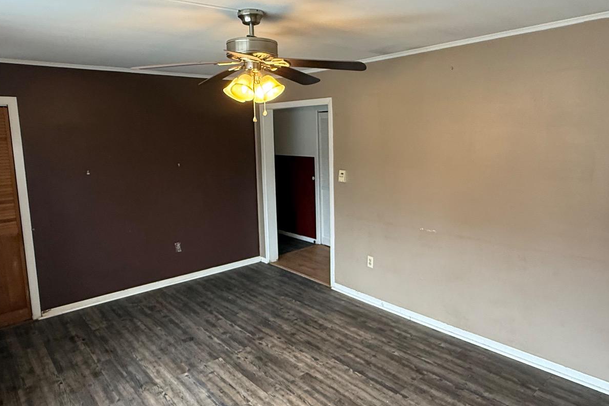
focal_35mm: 25
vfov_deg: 51.2
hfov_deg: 71.5
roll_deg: +1.1
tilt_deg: -6.5
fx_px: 423
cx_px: 311
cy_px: 187
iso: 320
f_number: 2.2
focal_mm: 2.22
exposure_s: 1/62
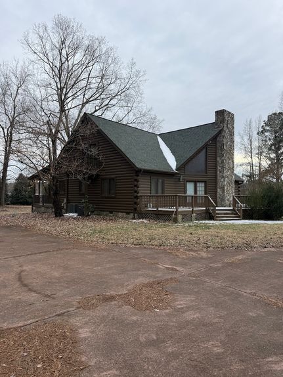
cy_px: 188
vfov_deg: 71.6
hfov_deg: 56.9
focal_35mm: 24
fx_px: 261
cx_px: 142
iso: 80
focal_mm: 6.76
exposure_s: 1/1618
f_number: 1.78
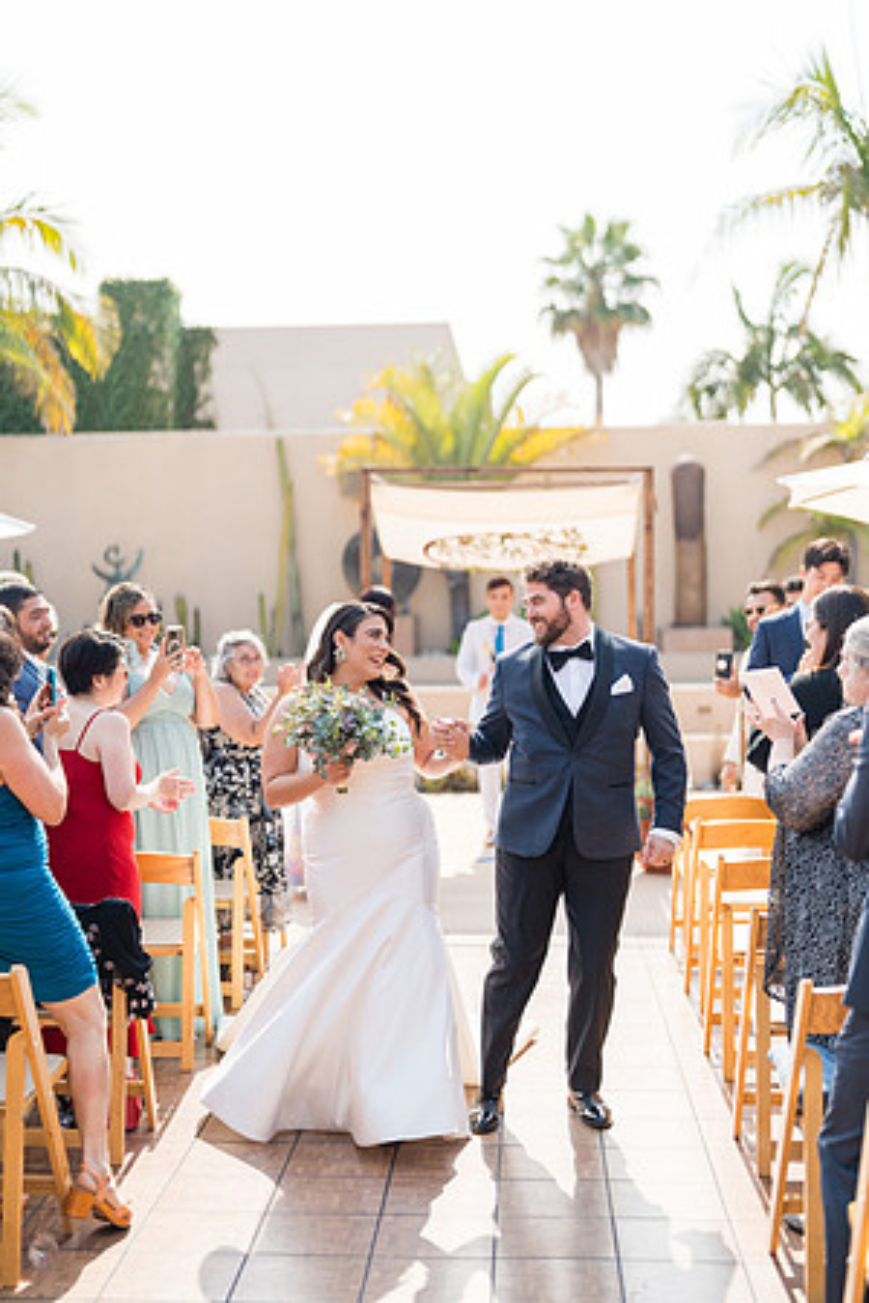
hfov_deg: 27.0
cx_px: 434
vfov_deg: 39.6
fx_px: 1810
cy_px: 652
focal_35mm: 50
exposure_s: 1/3200
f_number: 1.2
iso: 50
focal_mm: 50
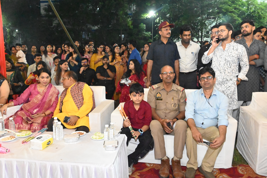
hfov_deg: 61.9
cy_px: 89
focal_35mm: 30
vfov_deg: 43.6
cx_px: 134
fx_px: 222
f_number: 7.1
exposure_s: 1/125
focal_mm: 20
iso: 25600
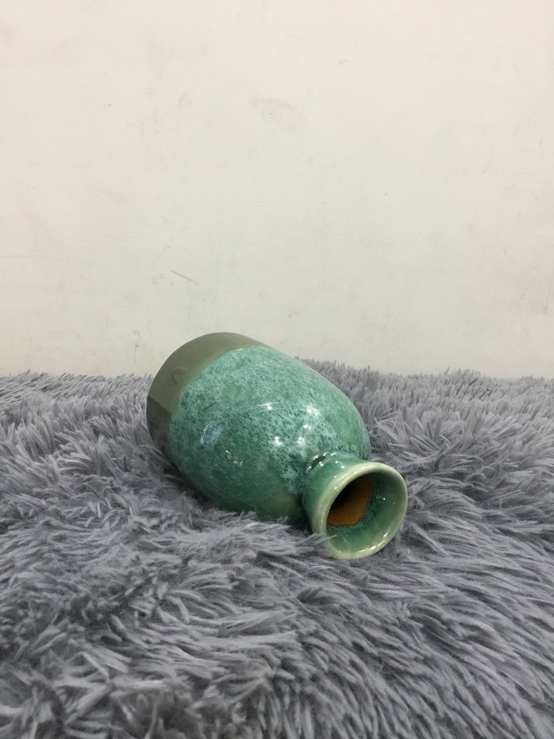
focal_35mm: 31
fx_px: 662
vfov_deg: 58.4
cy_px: 370
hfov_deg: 45.4
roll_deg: +2.1
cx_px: 277
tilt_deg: -13.0
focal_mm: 3.3
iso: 125
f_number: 2.4
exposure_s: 1/33
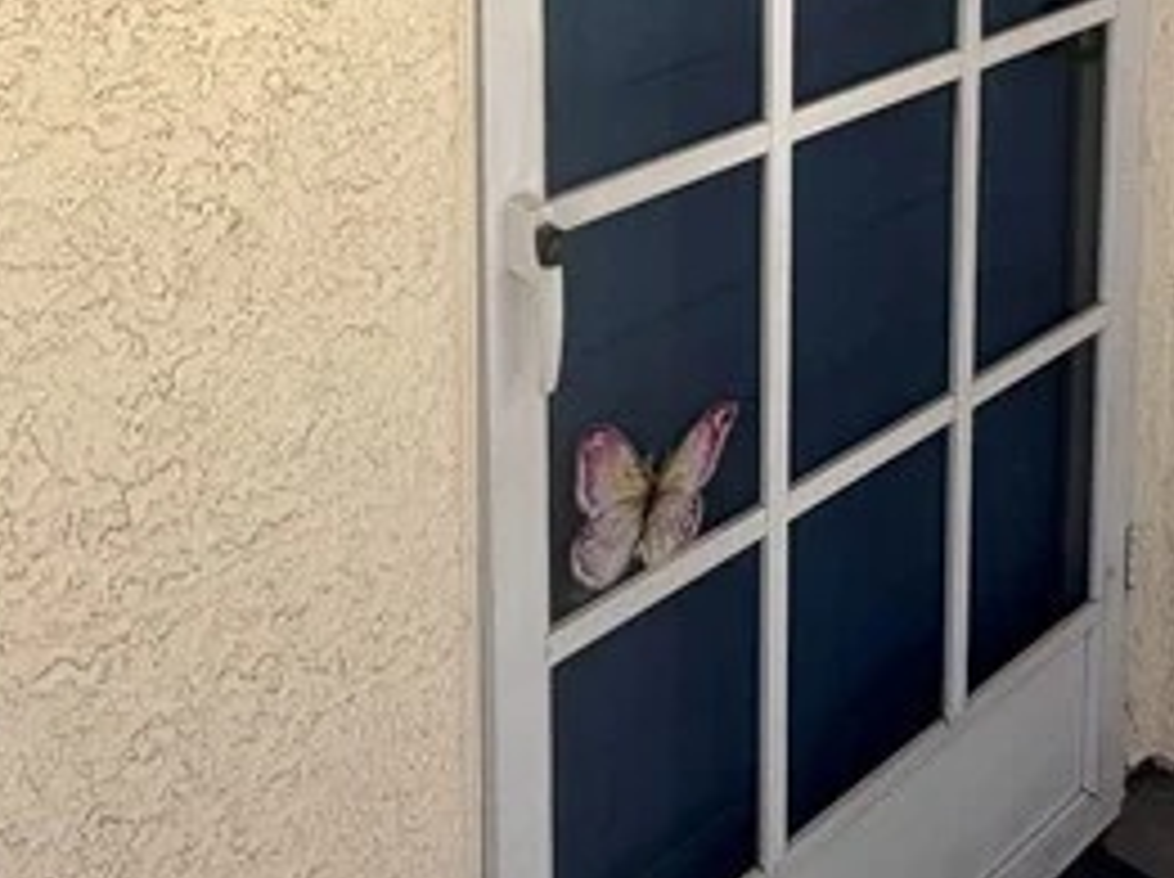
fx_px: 1863
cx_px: 724
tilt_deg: -7.7
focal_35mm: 55
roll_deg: -0.7
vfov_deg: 23.3
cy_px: -275
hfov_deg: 34.8
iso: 50
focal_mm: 2.22
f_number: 2.2
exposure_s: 1/502
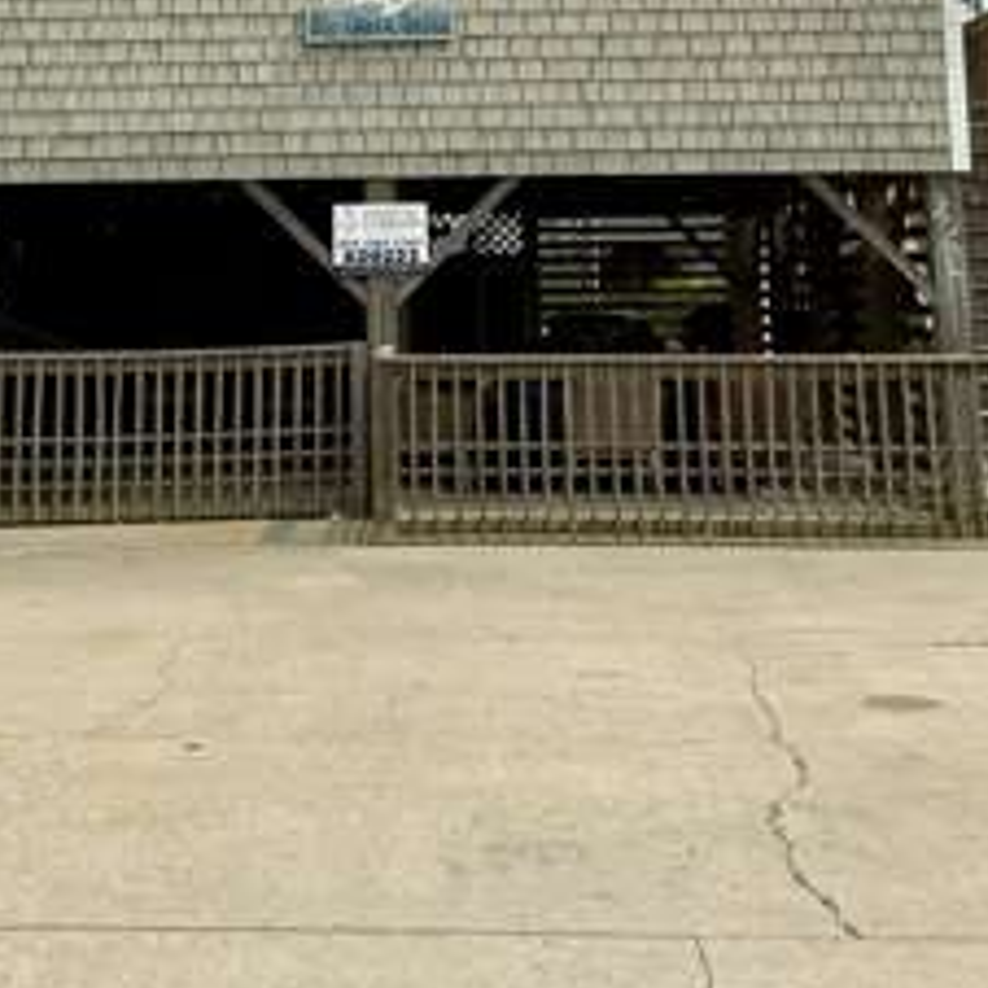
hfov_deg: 26.8
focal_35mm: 64
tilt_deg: +9.7
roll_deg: +1.0
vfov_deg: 24.9
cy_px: -109
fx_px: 2067
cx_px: 391
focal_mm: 6.76
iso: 80
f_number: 1.78
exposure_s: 1/8130
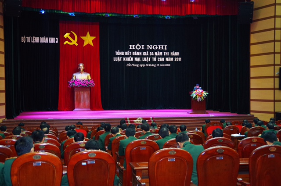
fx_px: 421
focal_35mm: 54
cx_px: 140
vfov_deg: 25.0
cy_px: 93
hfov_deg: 36.9
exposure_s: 1/25
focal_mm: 36
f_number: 4.5
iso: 800
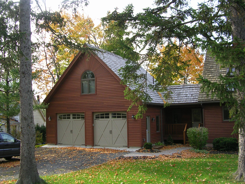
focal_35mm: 38
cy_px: 92
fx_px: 269
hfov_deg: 49.0
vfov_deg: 37.7
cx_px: 122
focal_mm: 5.8
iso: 50
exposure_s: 1/210
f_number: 2.8
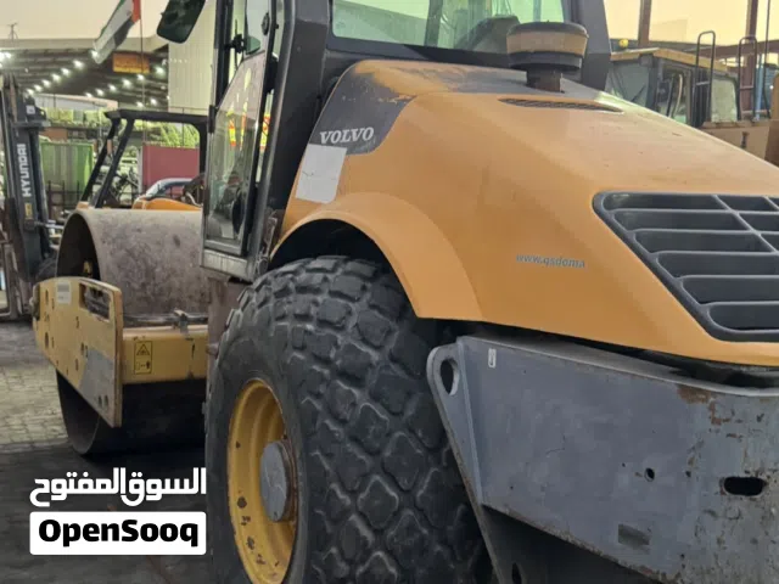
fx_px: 540
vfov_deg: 56.8
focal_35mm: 24
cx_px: 390
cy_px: 292
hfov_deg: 71.6
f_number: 1.78
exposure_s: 1/50
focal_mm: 6.76
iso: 500
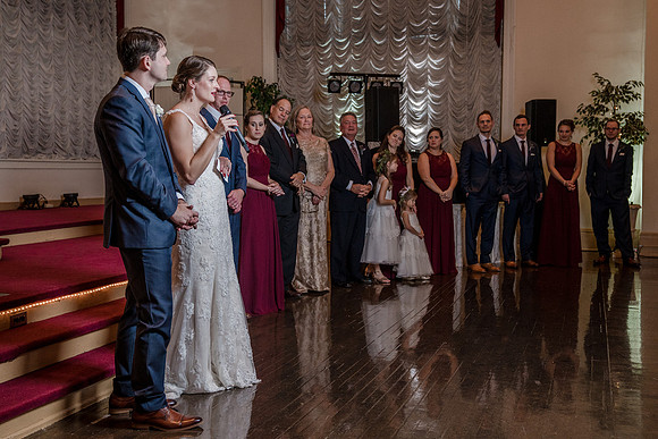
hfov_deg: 48.3
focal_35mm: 40
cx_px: 329
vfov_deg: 33.3
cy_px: 208
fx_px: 734
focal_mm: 36
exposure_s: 1/100
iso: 2000
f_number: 4
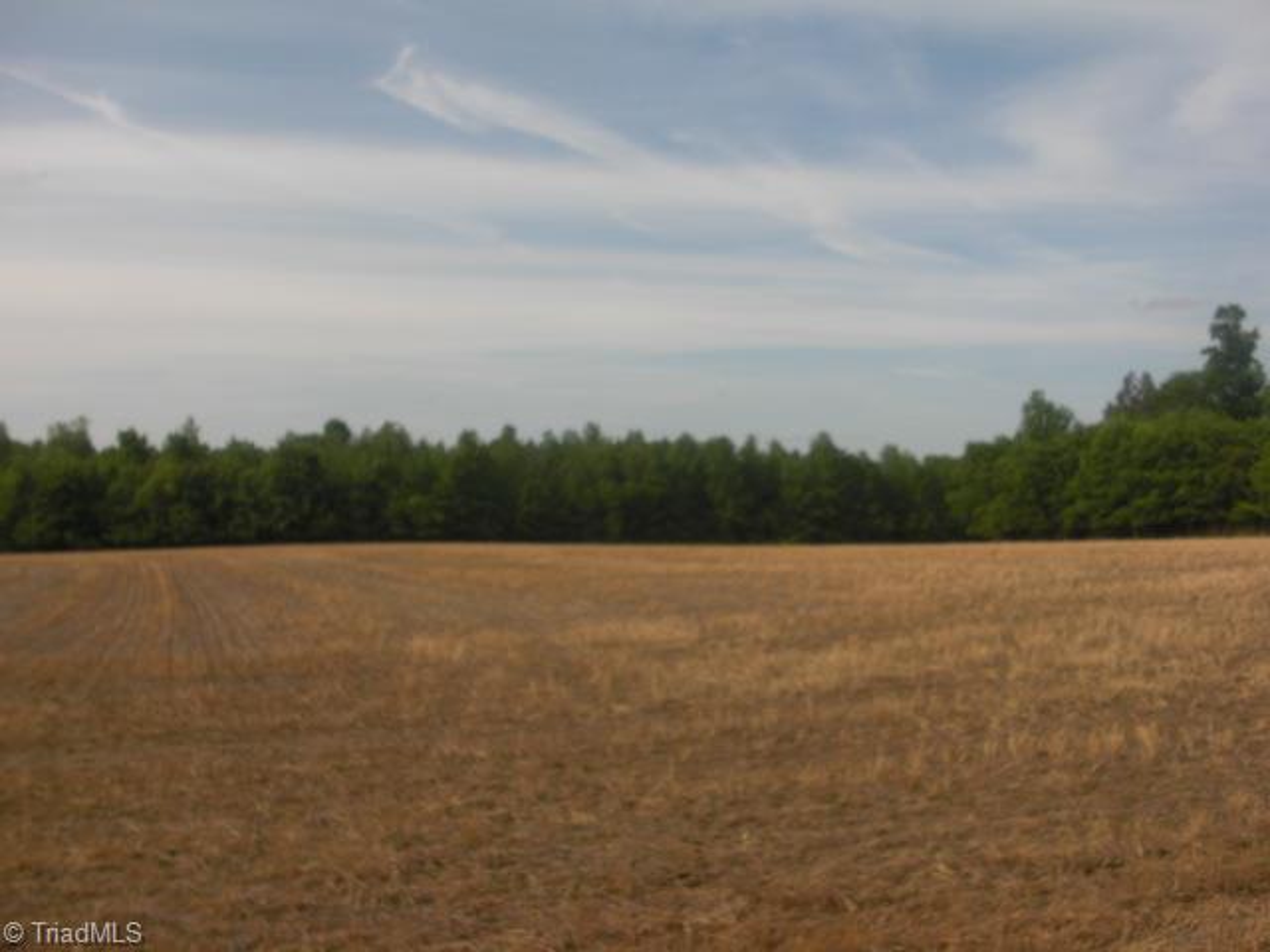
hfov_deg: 51.4
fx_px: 1321
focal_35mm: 36
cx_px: 635
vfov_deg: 39.7
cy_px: 476
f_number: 2.8
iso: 50
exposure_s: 1/800
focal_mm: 6.3
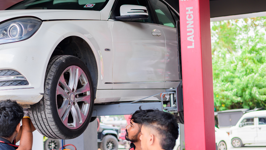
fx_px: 494
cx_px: 48
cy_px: 94
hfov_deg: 29.4
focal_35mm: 70
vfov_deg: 17.2
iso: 100
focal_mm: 35
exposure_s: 1/250
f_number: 2.2
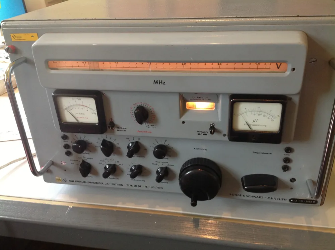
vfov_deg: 40.6
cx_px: 168
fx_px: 338
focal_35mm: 35
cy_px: 125
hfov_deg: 52.7
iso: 160
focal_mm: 4.28
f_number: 2.4
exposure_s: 1/15
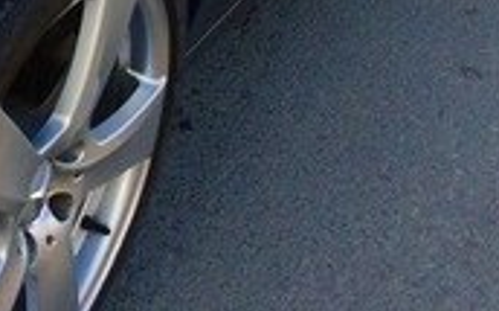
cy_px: -219
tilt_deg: -20.9
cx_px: -96
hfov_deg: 16.9
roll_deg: -4.4
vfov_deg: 10.5
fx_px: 1603
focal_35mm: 118
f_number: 2.2
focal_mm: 4.15
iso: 32
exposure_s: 1/363
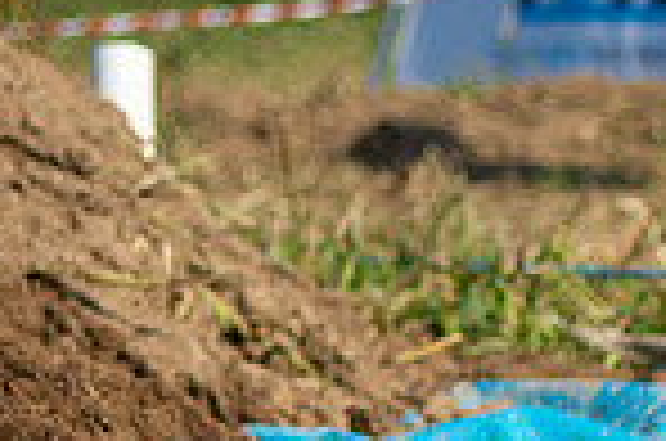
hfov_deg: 7.0
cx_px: 1505
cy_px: 436
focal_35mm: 279
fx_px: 5150
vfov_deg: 4.9
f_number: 2.8
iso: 100
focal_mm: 38
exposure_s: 1/6400
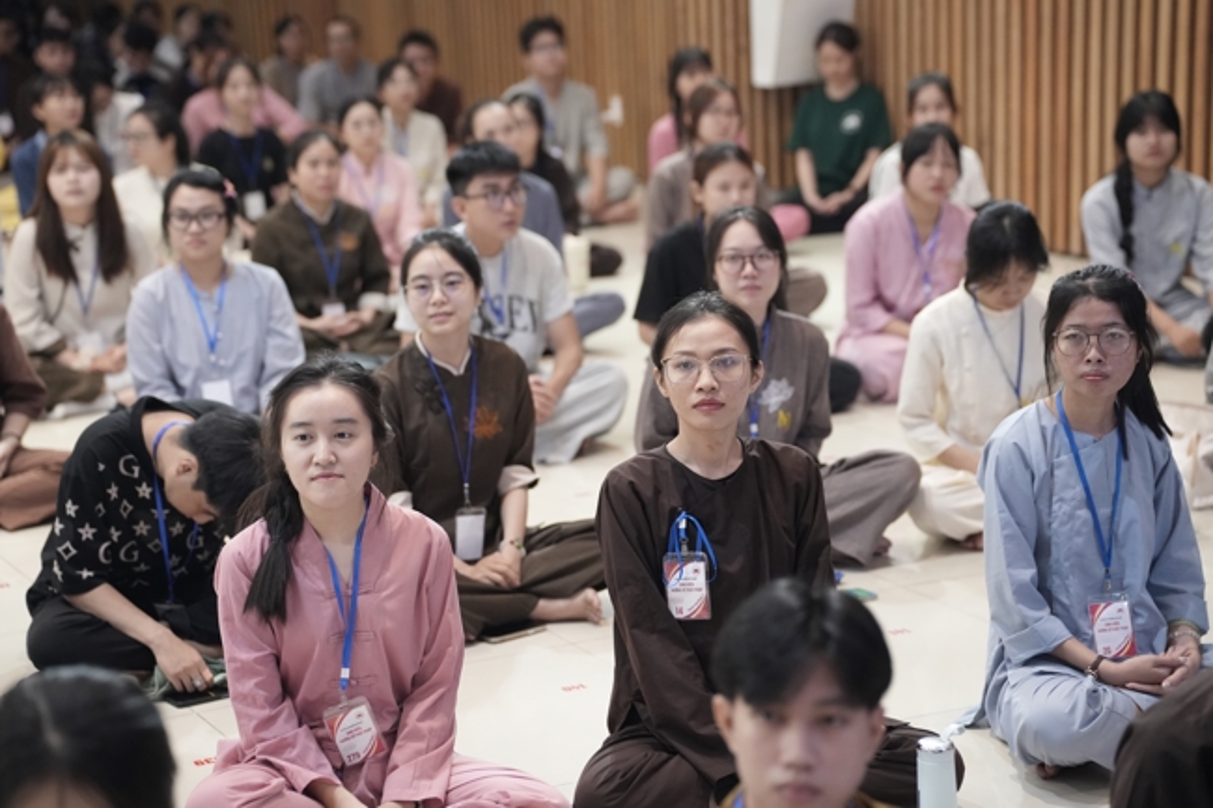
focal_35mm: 83
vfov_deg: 16.4
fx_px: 2796
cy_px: 404
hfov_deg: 24.5
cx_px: 606
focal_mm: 83
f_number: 2.8
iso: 4000
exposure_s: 1/250
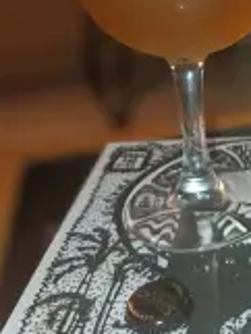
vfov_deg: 29.5
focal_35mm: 62
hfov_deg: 22.6
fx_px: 599
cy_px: 17
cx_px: 259
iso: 1250
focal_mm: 4.71
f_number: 1.7
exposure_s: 1/25
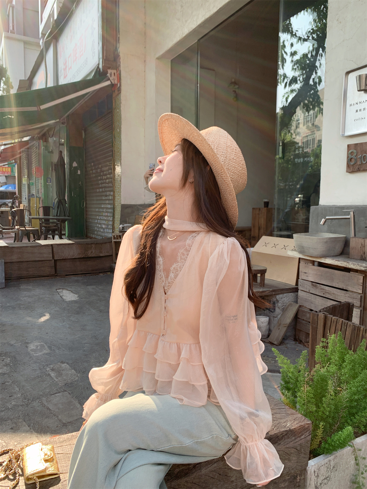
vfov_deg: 67.3
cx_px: 184
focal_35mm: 26
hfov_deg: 53.1
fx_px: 368
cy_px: 244
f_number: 1.8
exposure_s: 1/316
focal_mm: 4.25
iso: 25
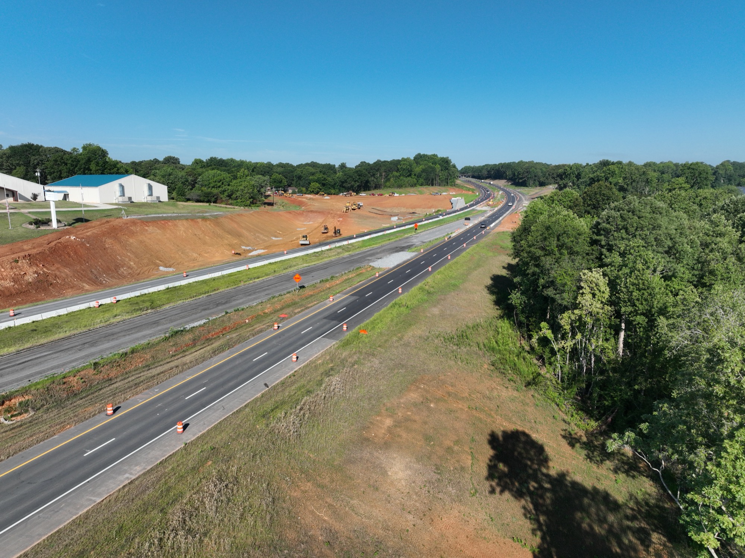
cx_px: 372
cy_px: 279
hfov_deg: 71.6
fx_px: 516
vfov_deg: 56.8
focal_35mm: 24
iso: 110
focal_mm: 12.29
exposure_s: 1/1250
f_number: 4
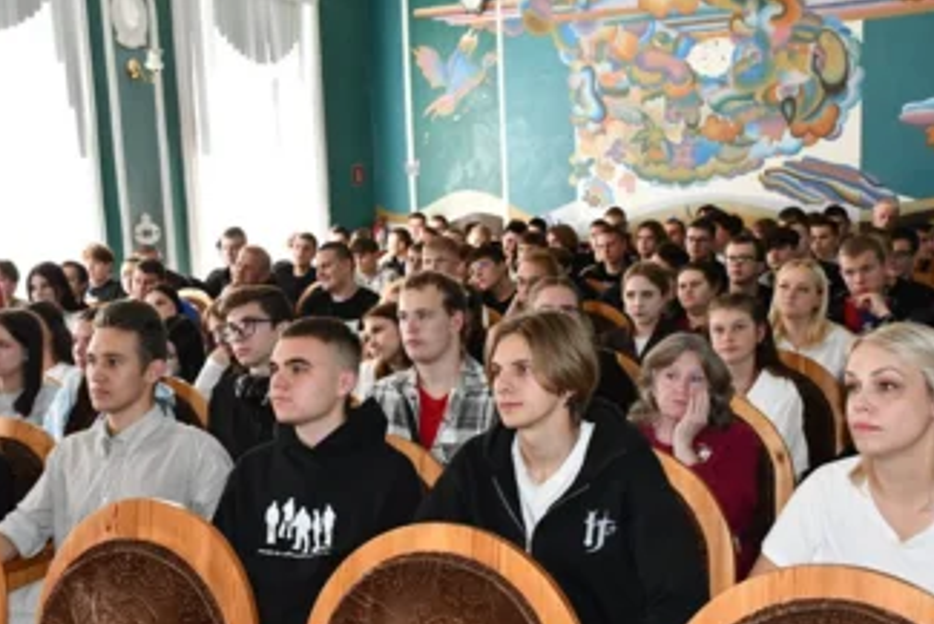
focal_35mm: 48
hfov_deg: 41.1
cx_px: 454
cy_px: 381
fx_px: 1246
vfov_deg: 28.0
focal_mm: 26
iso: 2000
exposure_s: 1/250
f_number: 6.3
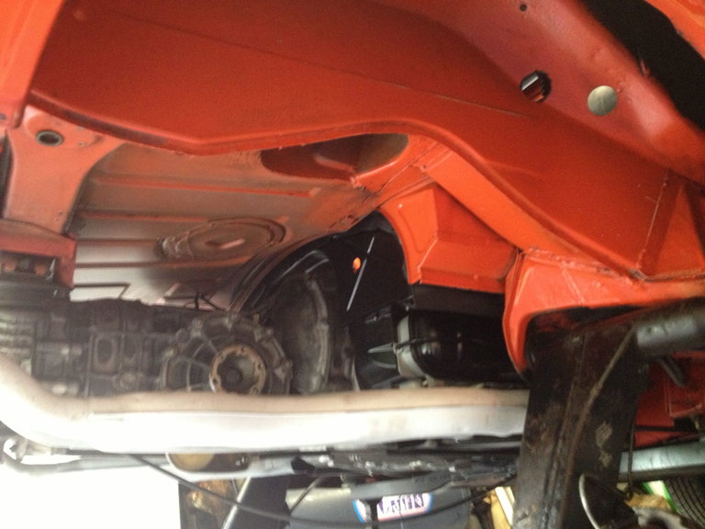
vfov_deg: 40.7
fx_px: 713
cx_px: 352
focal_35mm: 35
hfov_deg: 52.6
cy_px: 264
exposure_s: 1/15
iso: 400
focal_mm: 4.28
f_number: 2.4
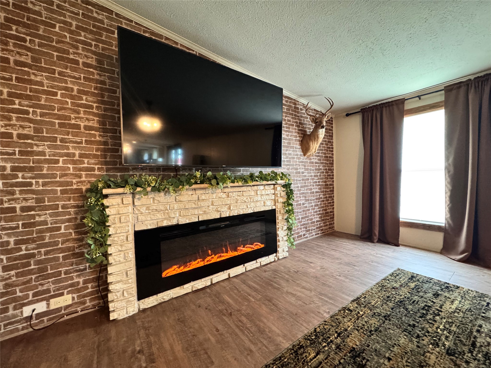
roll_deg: +2.0
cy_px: 184
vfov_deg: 85.7
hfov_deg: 102.1
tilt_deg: -1.2
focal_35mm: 14
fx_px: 199
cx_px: 246
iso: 1000
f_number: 2.2
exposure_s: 1/60
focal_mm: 2.22
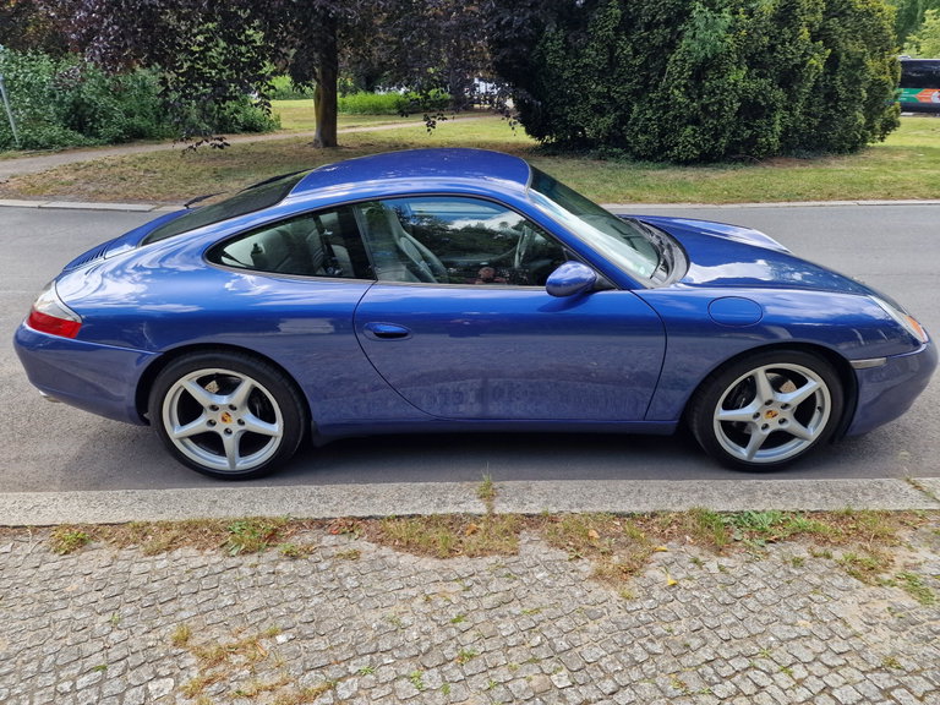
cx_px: 470
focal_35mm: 23
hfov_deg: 73.9
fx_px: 625
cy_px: 352
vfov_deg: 58.9
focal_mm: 6.4
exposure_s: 1/198
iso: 50
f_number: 1.8
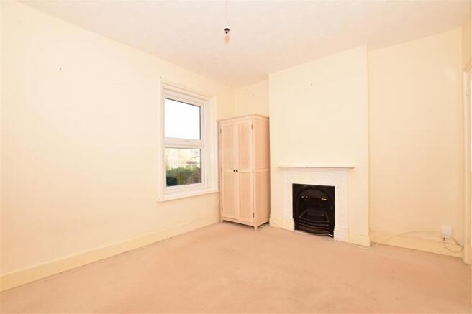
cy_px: 157
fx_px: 197
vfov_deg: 77.3
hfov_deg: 100.4
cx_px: 236
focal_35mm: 15
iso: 400
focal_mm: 10
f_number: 6.3
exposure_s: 1/160
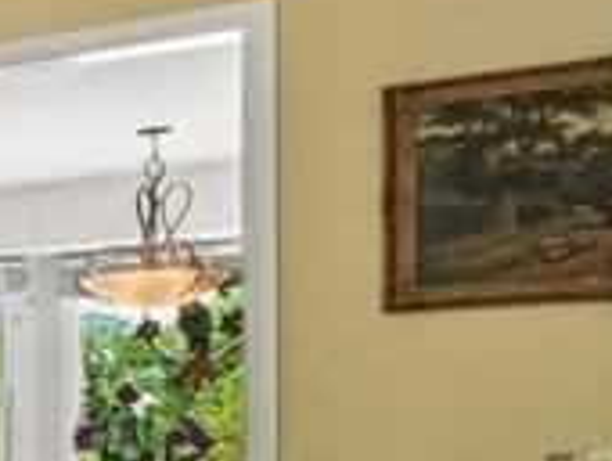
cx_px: -1015
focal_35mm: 81
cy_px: 483
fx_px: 1434
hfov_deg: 13.3
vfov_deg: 17.7
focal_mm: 14
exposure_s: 1/6
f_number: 6.3
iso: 250
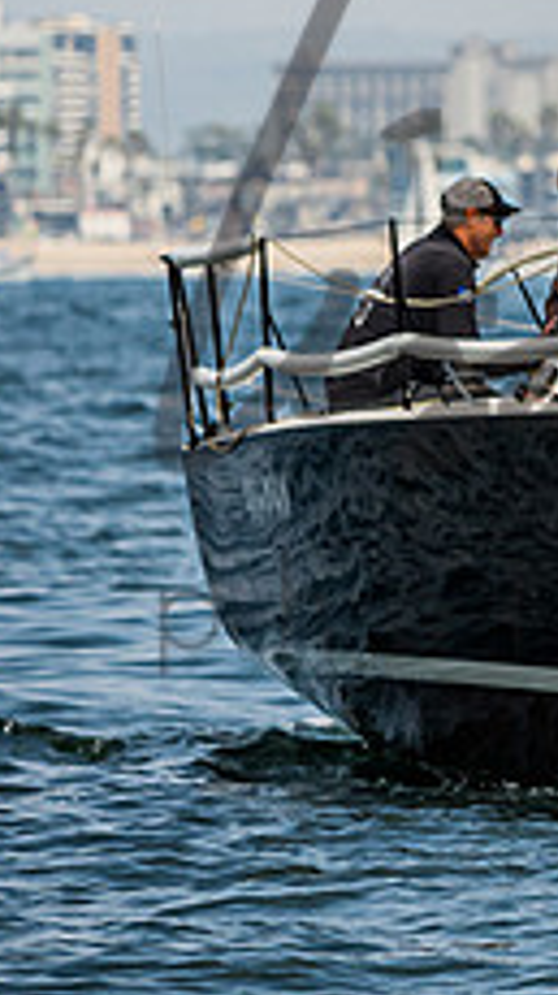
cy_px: 127
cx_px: 1150
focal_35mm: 714
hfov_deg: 1.7
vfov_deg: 3.0
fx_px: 18822
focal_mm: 210
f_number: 5
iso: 400
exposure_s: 1/4000
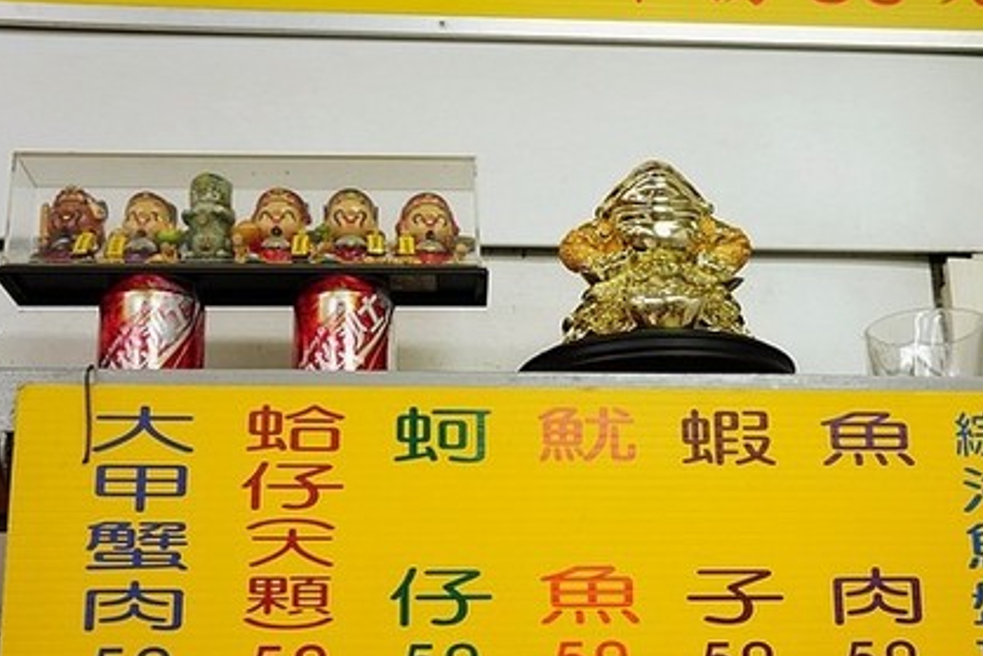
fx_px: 1530
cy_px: 451
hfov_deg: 35.5
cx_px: 600
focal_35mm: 56
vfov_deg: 24.1
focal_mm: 26
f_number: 4
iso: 800
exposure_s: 1/60
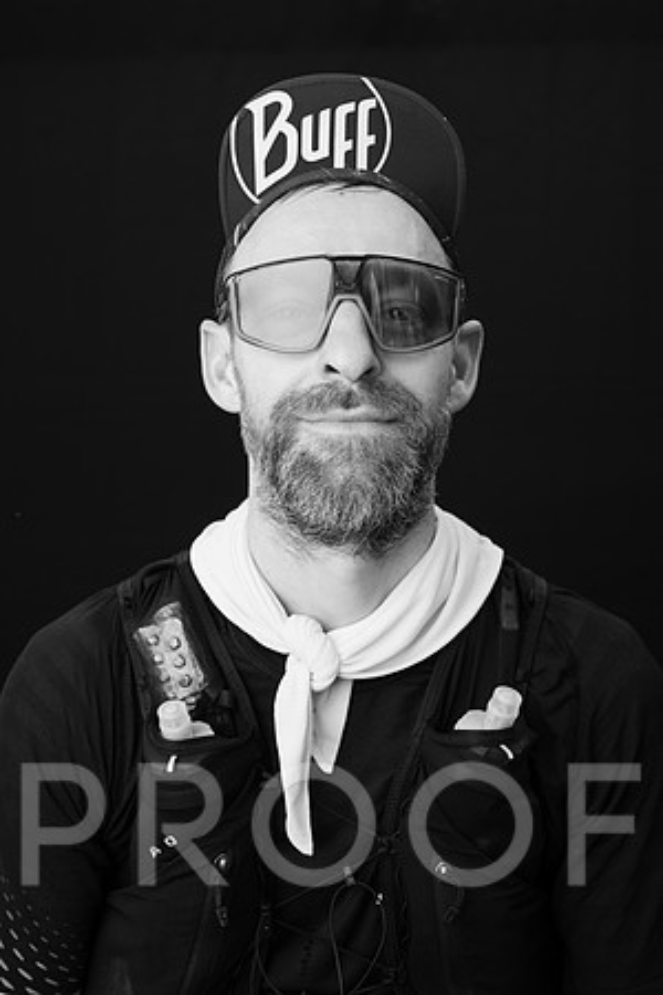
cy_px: 498
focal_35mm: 53
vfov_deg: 37.5
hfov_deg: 25.5
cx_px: 332
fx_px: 1464
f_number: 5.6
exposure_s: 1/200
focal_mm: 53
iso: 160
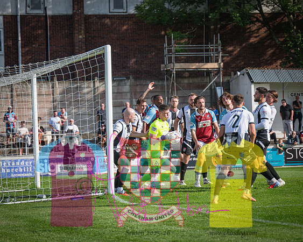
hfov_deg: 10.0
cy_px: 138
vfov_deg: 8.0
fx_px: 1740
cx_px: 153
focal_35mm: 194
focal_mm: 115
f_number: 4
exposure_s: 1/2000
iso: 200
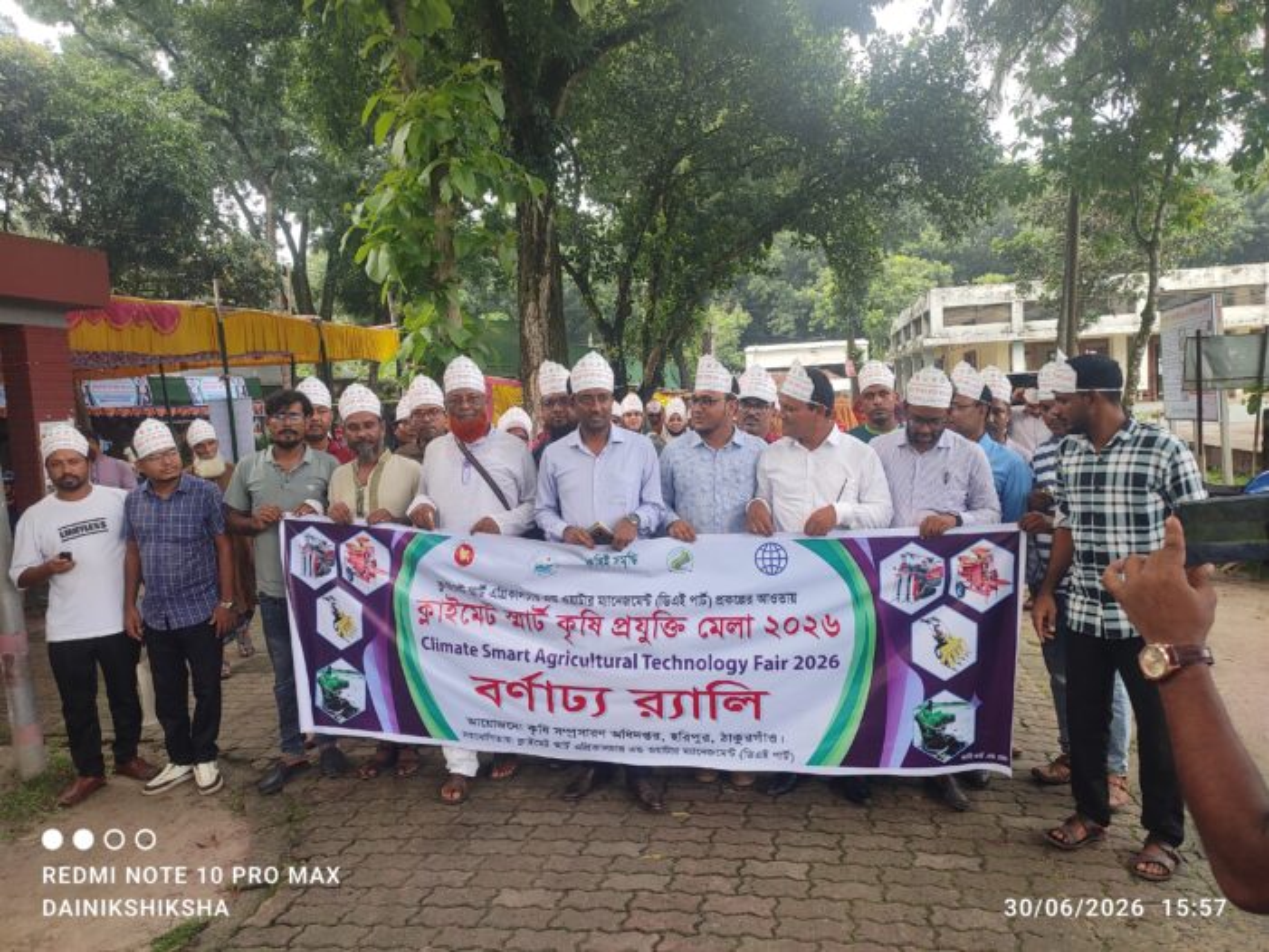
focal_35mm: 25
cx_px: 634
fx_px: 917
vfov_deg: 54.9
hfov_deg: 69.4
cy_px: 476
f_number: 1.9
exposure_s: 1/50
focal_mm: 6.04
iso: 50
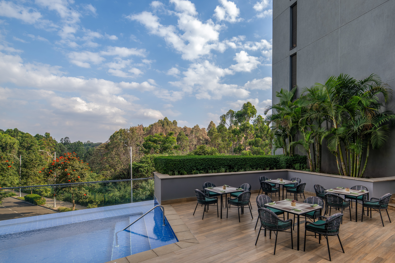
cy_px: 132
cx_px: 198
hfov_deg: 86.9
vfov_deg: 64.5
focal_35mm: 19
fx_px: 208
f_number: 8
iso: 32
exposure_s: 1/50
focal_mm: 19
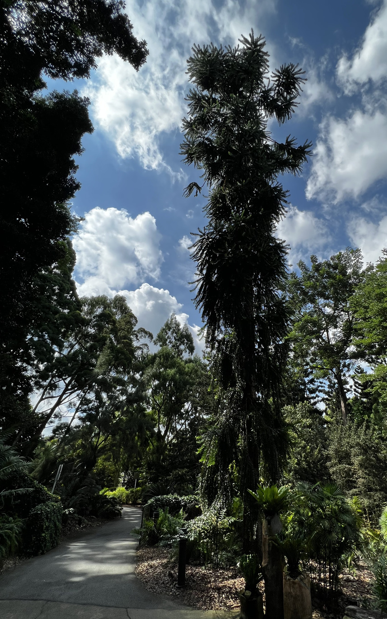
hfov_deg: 70.1
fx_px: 270
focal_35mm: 16
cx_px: 242
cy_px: 313
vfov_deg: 97.8
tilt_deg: +32.7
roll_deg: +1.7
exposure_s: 1/2016
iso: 32
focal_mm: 1.57
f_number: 1.8
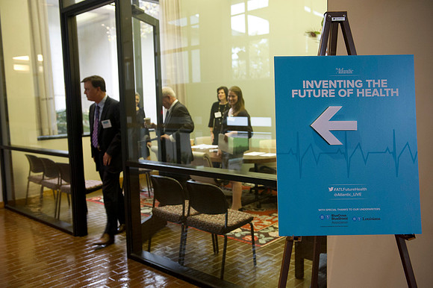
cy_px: 144
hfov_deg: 55.8
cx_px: 216
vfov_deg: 38.8
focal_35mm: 34
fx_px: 409
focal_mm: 34
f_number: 4
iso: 2500
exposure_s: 1/80
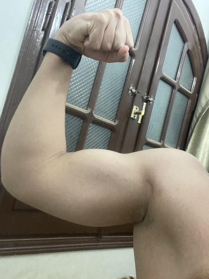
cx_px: 104
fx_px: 242
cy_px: 140
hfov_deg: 46.8
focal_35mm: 30
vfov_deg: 60.0
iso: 320
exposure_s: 1/33
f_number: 2.2
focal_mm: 2.71
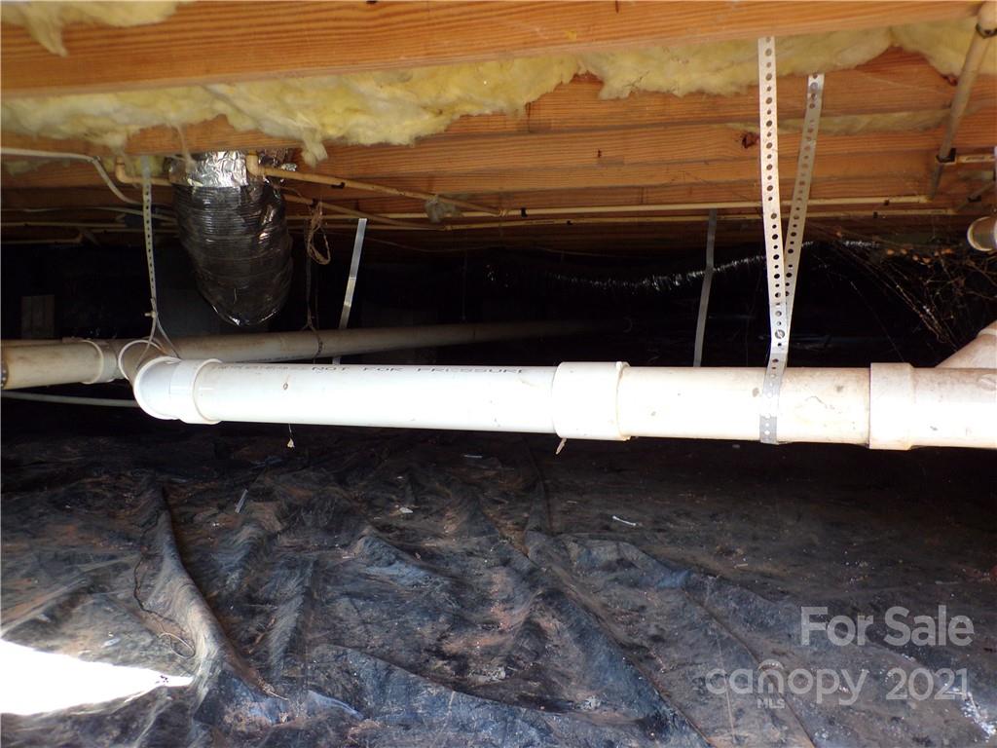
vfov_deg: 44.2
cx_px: 498
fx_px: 922
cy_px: 374
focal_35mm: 32
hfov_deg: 56.8
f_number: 3.2
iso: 183
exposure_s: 1/34
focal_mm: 5.8
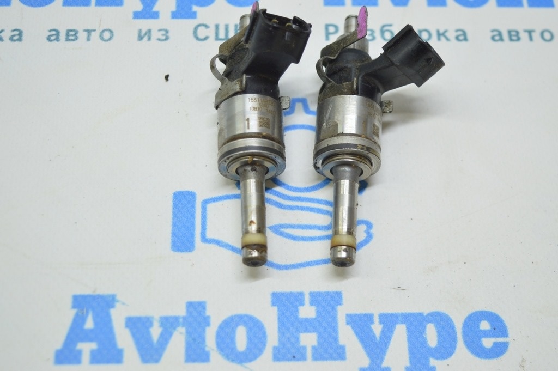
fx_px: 883
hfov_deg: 35.1
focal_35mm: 57
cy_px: 186
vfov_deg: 23.7
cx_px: 279
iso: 400
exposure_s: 1/40
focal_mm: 38
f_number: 4.8
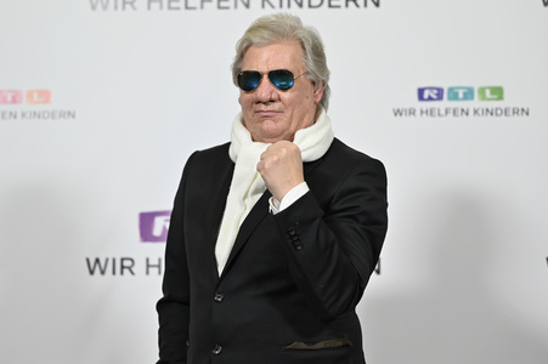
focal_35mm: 100
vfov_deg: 13.7
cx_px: 274
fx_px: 1521
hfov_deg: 20.4
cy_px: 182
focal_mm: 100
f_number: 2.8
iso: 1000
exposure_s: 1/640
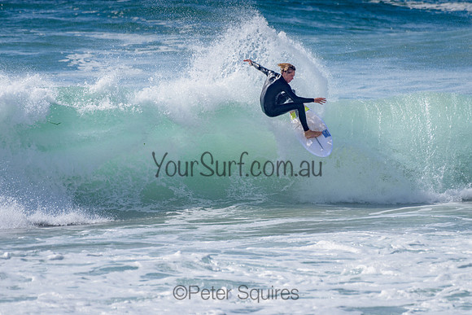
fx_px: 8028
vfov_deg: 2.2
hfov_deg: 3.4
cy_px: 122
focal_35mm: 612
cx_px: 253
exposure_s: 1/2000
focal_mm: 500
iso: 90
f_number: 5.6
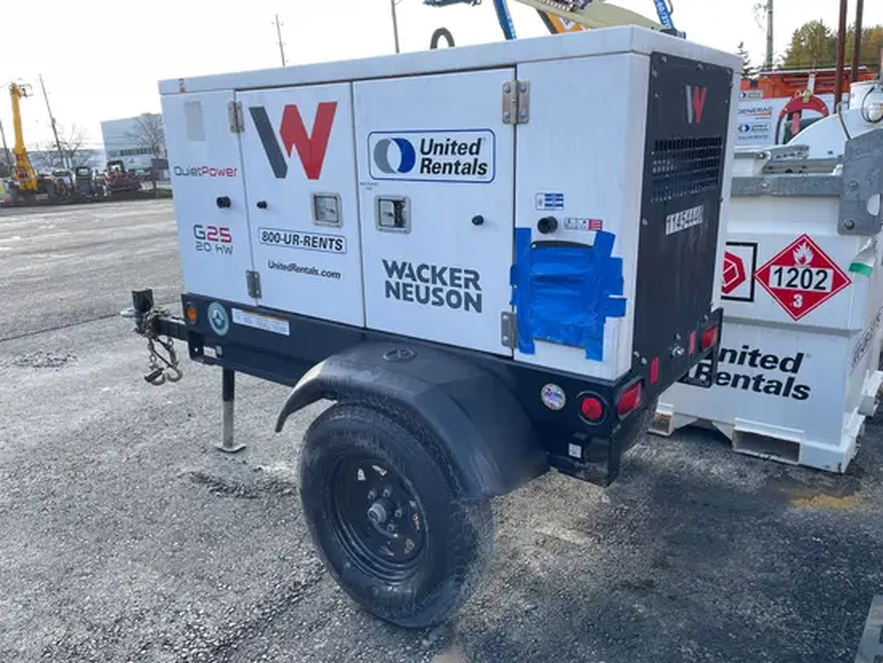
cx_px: 442
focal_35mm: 26
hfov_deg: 67.3
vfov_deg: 53.1
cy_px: 332
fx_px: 664
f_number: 1.6
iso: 32
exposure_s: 1/247
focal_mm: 4.2
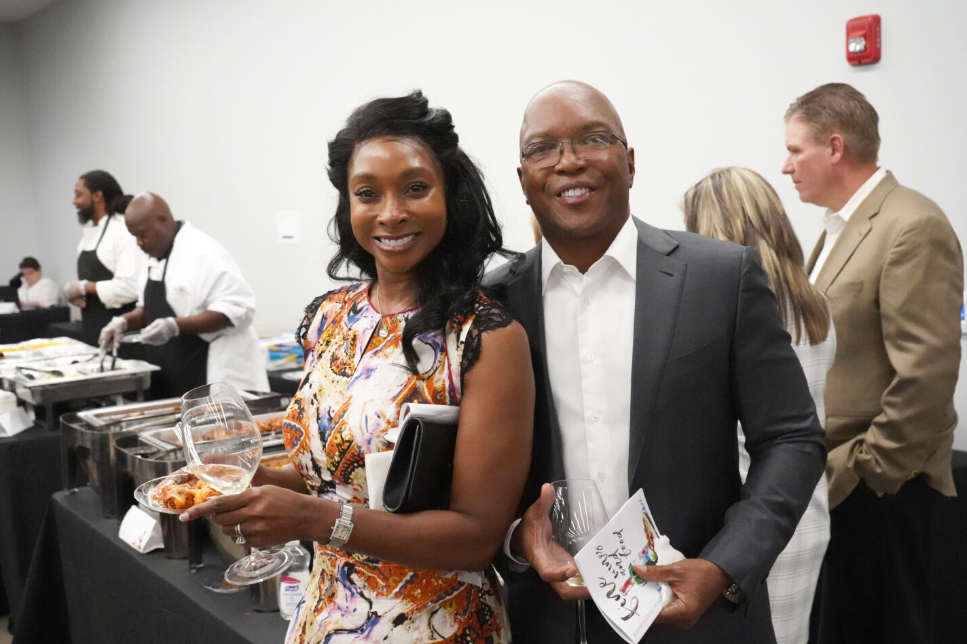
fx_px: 1101
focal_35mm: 41
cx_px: 477
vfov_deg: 32.6
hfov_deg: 47.4
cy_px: 335
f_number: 5.6
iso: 20000
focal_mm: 38
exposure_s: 1/640
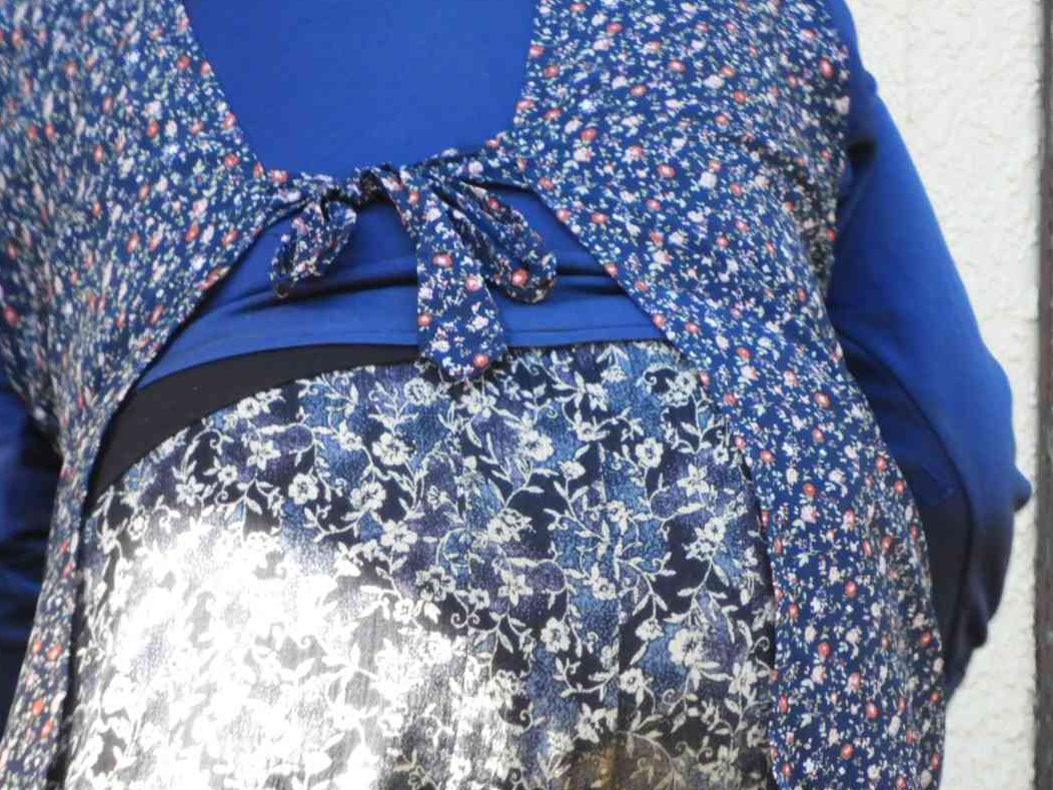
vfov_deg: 1.0
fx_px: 46268
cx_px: 521
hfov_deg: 1.3
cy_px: 538
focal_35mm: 1521
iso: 400
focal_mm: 179.2
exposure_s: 1/160
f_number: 5.6
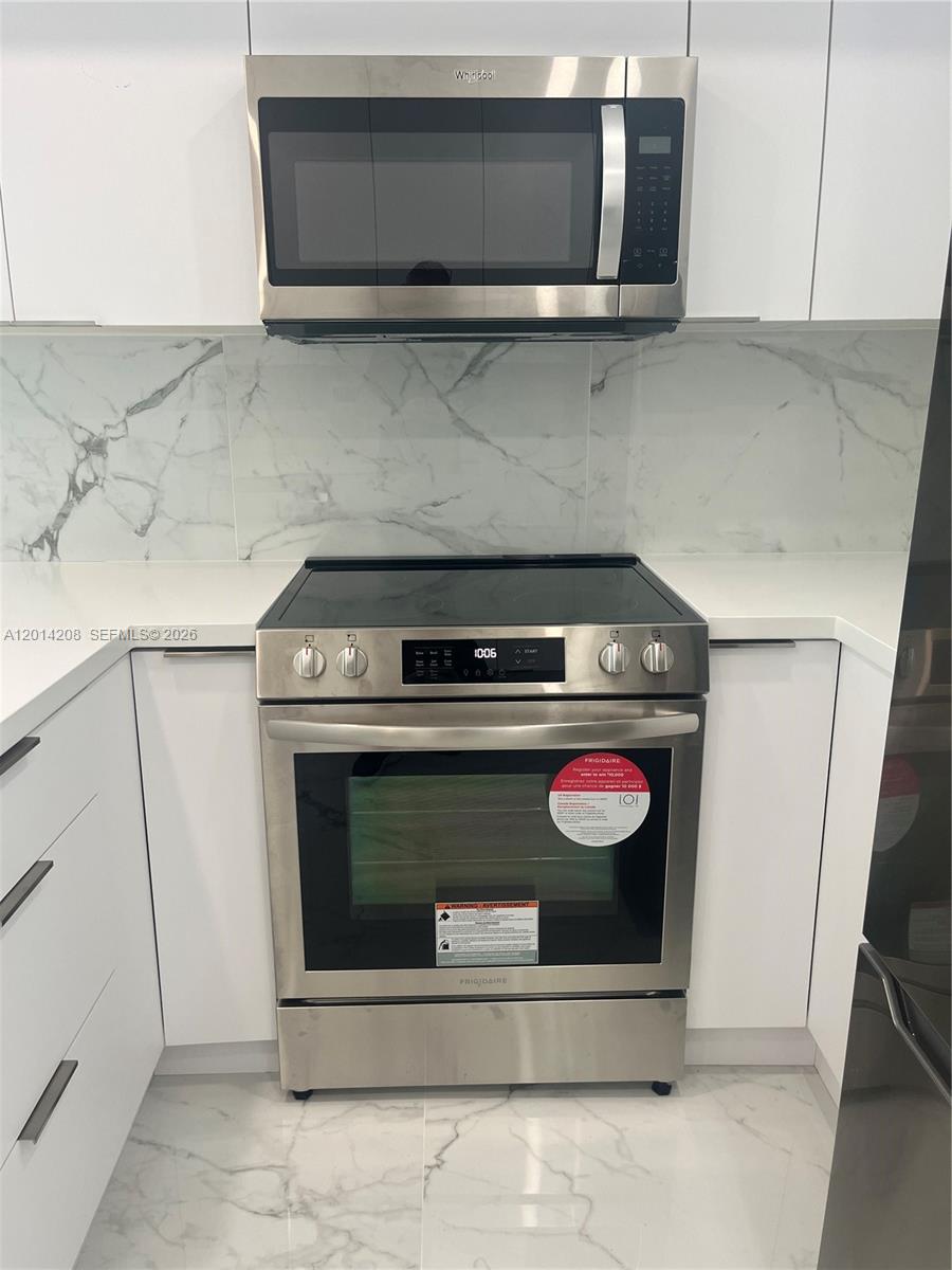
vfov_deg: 67.3
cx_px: 476
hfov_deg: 53.1
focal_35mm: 26
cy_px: 635
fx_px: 953
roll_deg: +1.2
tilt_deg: -14.9
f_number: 1.6
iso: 80
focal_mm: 5.1
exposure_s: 1/120
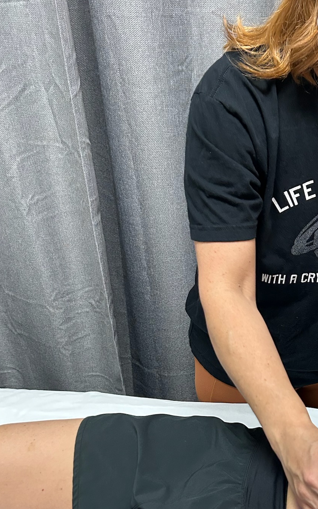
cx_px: 271
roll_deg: +0.8
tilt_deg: -30.7
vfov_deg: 46.5
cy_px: 337
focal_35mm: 42
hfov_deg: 29.6
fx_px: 582
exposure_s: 1/60
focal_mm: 5.7
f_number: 1.5
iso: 320
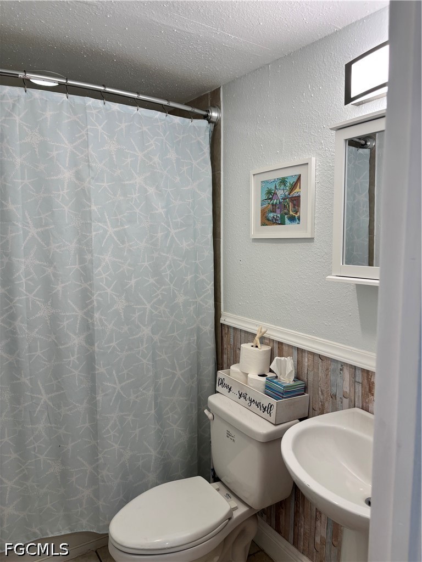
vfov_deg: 67.3
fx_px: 423
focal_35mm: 26
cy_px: 281
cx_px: 211
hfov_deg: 53.1
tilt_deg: -6.1
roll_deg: -0.1
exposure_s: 1/120
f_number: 1.6
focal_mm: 5.96
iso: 64
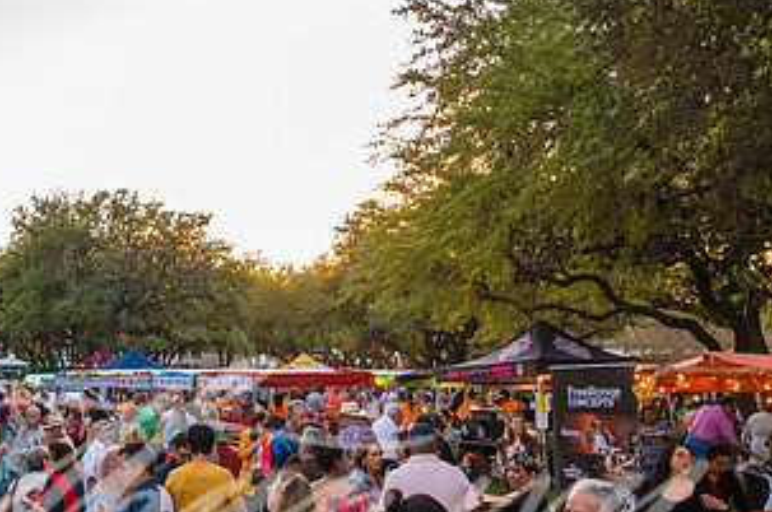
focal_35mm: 46
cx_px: 130
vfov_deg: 29.1
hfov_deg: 40.6
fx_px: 985
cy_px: 211
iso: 1600
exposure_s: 1/1250
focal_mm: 24
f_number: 4
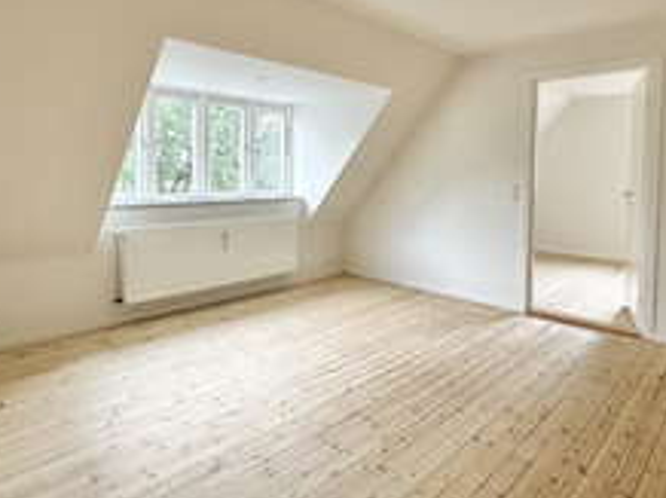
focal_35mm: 24
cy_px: 192
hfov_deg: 71.6
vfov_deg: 56.2
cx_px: 325
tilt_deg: -2.3
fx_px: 461
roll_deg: -0.6
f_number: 2.2
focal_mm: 2.22
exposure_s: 1/50
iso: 200
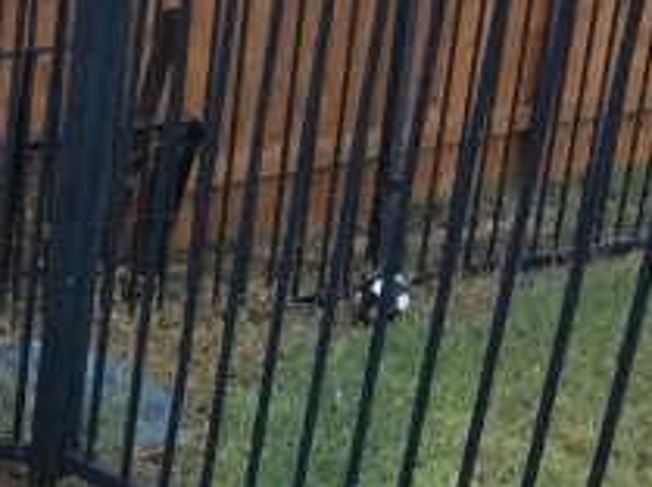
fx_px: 1673
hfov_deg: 20.1
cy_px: 696
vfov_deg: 15.5
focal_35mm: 89
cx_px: -212
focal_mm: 4.15
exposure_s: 1/15
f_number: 2.2
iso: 400
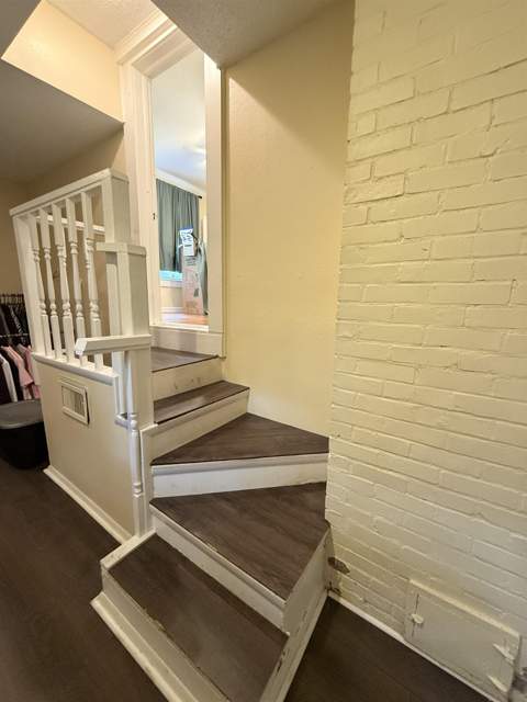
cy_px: 351
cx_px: 264
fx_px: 284
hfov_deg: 85.7
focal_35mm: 14
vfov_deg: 102.1
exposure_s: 1/60
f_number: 2.2
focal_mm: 2.22
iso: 500
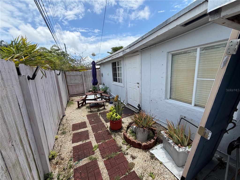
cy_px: 90
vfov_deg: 85.7
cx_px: 120
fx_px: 97
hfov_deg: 102.1
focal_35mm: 14
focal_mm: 2.22
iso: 25
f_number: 2.2
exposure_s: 1/770
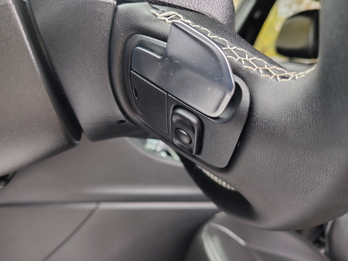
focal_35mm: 25
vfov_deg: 54.9
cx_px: 169
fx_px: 251
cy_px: 128
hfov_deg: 69.4
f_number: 1.8
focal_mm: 5.56
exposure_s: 1/73.3
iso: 1517
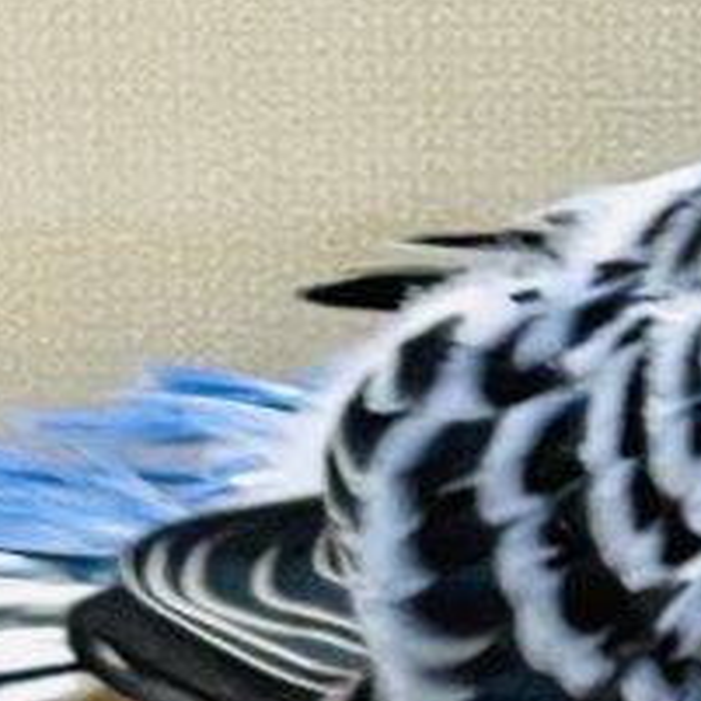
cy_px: 206
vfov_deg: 6.4
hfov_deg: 6.3
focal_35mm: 274
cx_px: 1175
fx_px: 6278
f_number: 2
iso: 100
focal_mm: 6
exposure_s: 1/100
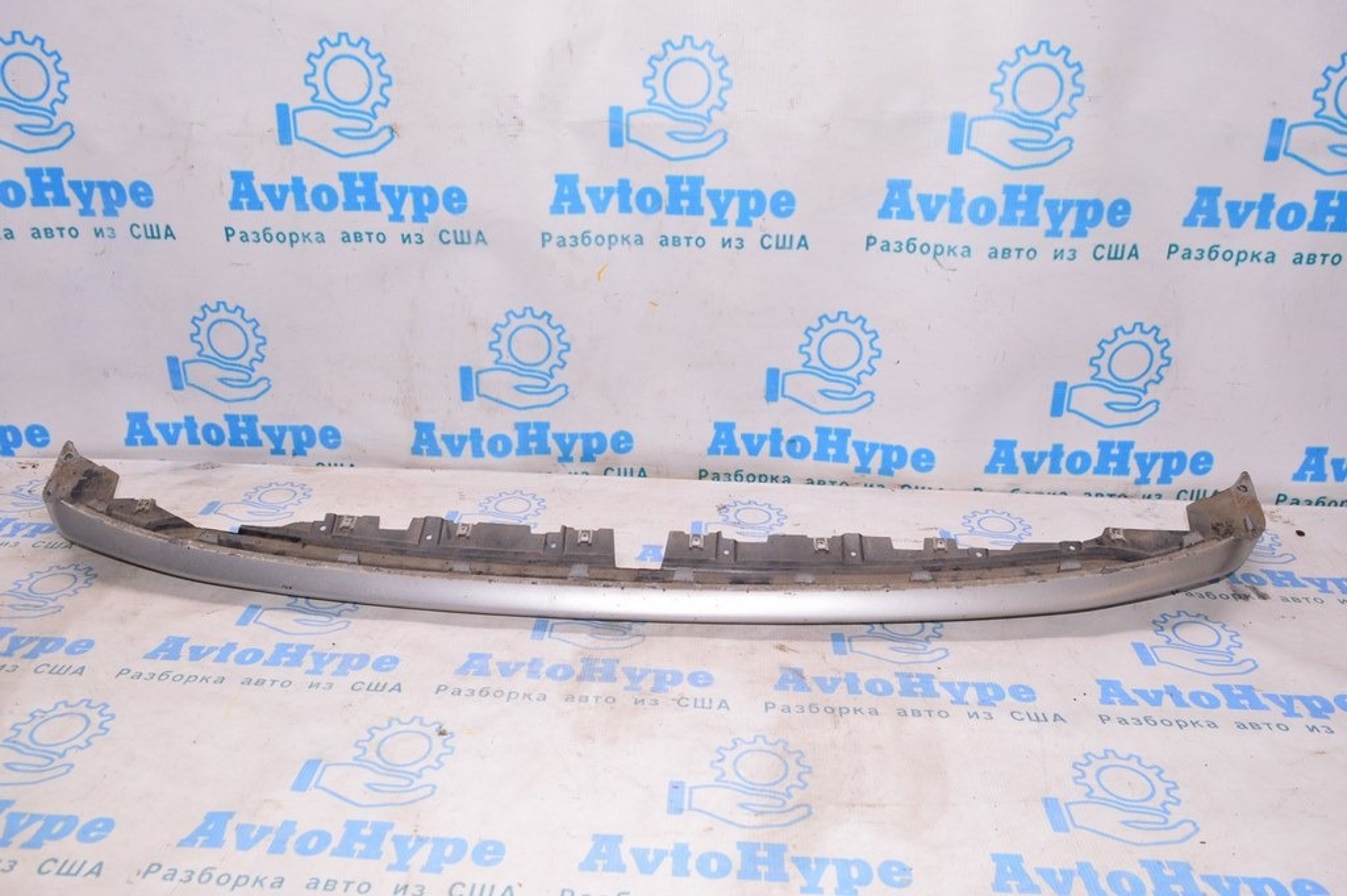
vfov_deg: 47.9
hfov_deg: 67.4
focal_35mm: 27
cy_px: 448
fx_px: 1009
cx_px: 674
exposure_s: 1/125
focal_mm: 18
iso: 1600
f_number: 8
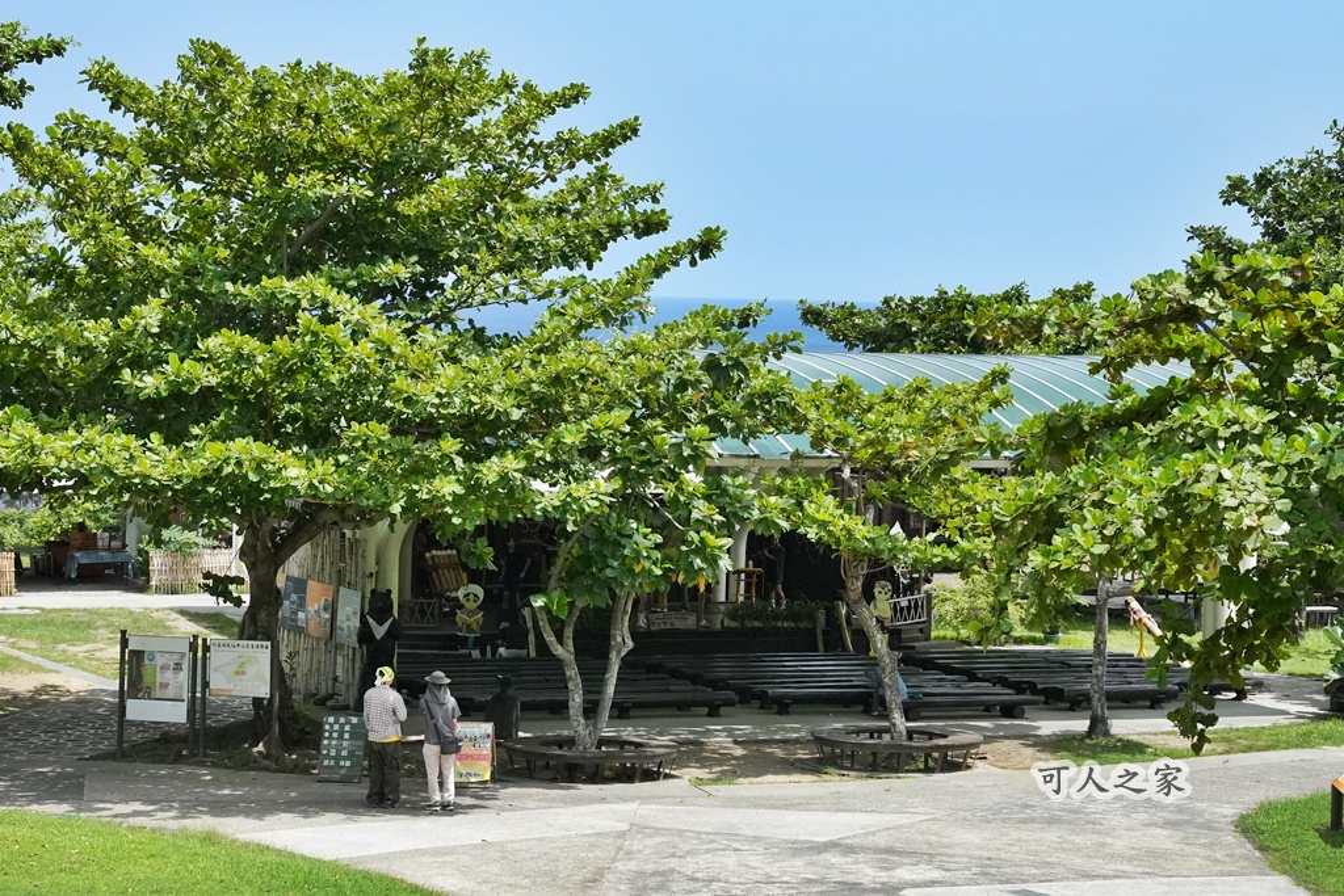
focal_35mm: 105
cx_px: 672
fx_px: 3920
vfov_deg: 13.0
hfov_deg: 19.5
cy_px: 448
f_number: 10
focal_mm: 70
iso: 3200
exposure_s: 1/3200
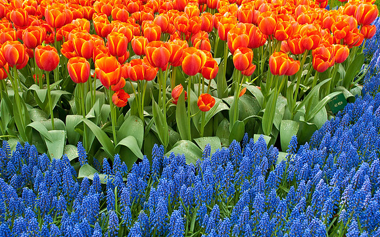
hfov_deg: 46.2
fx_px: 445
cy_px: 119
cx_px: 190
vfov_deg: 29.8
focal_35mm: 43
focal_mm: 28
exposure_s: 1/40
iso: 400
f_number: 8
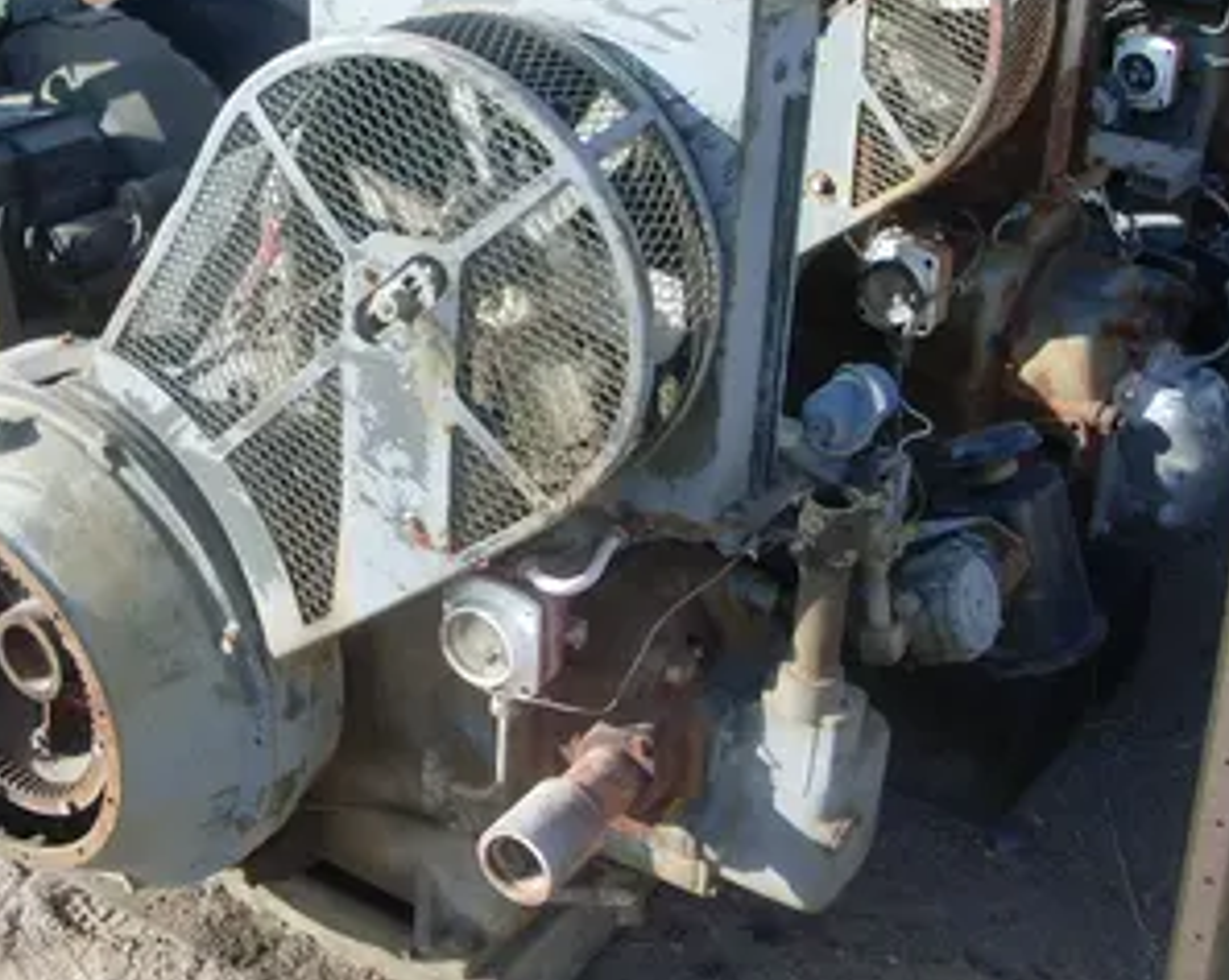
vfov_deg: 30.2
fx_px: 1817
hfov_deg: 37.3
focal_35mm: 50
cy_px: 459
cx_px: 521
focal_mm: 6.3
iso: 80
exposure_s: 1/90
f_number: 7.7
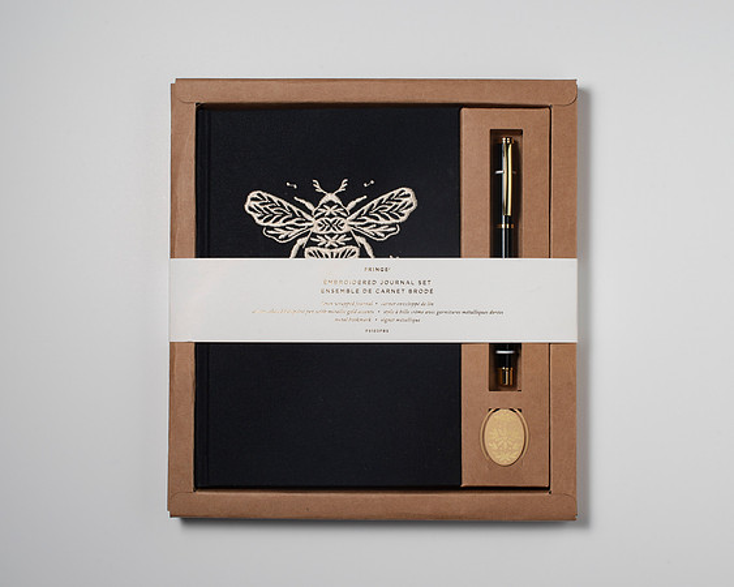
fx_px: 1272
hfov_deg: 32.2
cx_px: 386
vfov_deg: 26.0
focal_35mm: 59
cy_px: 297
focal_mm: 50
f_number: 10
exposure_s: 1/200
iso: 200
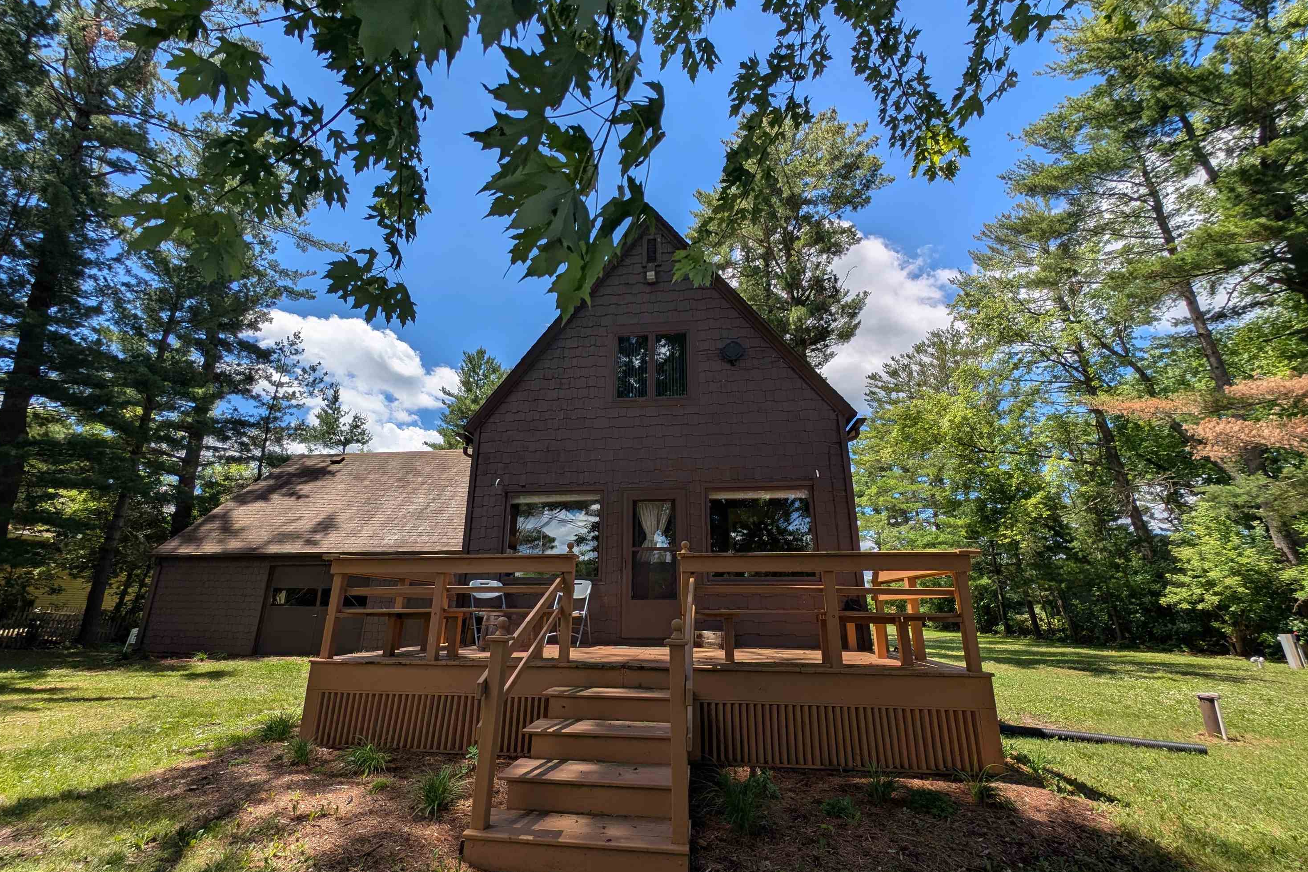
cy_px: 465
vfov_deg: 85.3
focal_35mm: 13
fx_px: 472
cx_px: 645
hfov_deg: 108.3
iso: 40
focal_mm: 2.23
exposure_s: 1/2179
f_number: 1.95
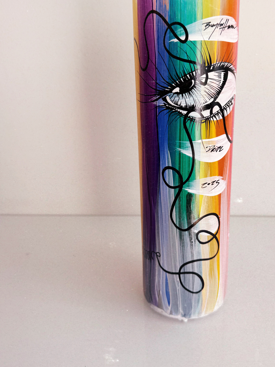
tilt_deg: -17.5
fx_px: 339
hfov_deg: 43.6
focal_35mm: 32
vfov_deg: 56.8
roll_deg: -0.5
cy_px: 171
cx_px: 182
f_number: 1.78
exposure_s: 1/723
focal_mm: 6.76
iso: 80
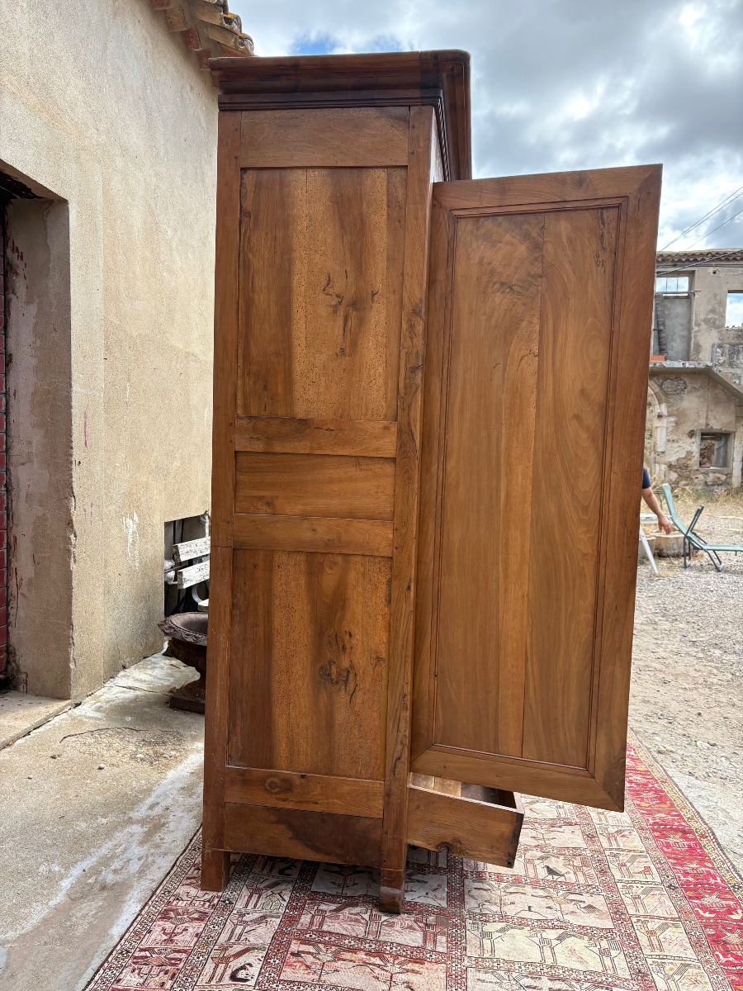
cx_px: 372
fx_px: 744
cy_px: 496
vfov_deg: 67.3
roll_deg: -2.1
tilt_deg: -1.1
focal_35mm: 26
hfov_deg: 53.1
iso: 64
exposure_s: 1/1048
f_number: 1.6
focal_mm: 5.96
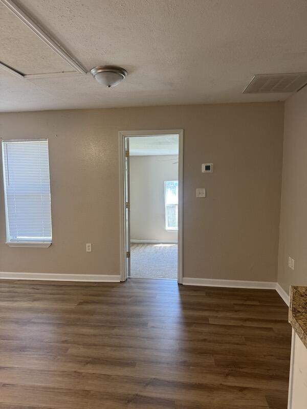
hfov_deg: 56.8
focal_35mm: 24
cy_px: 204
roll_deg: +0.8
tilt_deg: -5.1
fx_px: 284
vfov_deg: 71.6
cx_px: 154
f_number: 1.78
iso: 160
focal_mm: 6.76
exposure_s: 1/120
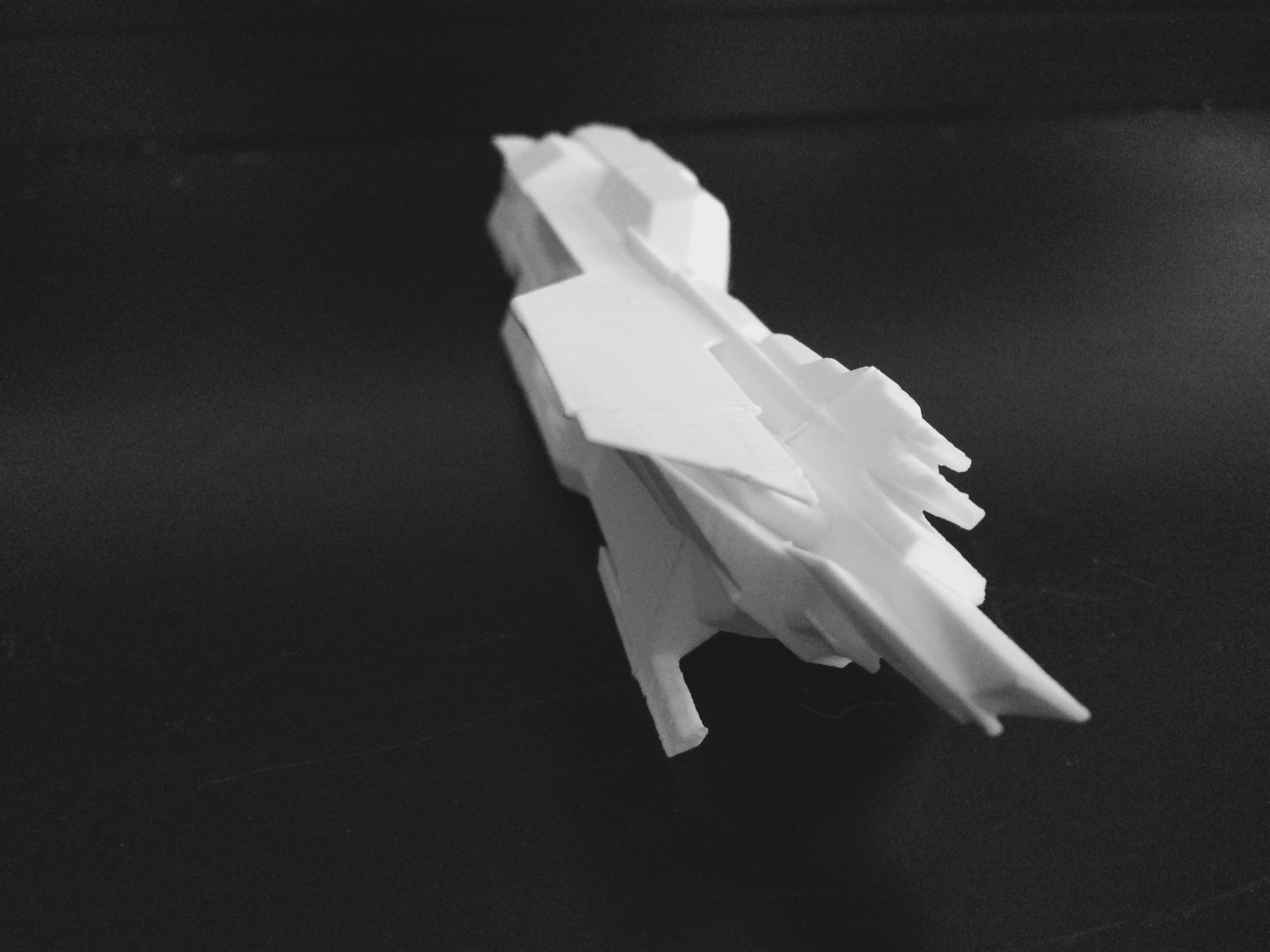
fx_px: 1064
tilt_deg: -25.4
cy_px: 476
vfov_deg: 48.2
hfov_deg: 61.7
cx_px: 635
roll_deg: +1.4
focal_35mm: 29
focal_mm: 4.15
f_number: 2.2
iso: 320
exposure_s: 1/15
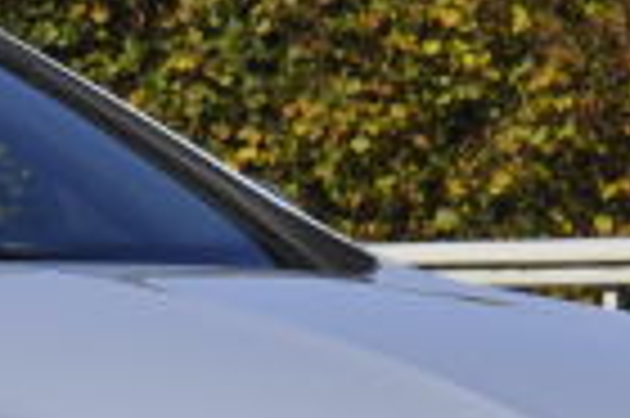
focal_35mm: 572
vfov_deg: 2.4
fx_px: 9998
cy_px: 476
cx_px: -734
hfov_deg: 3.6
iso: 200
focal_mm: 52
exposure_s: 1/250
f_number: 16
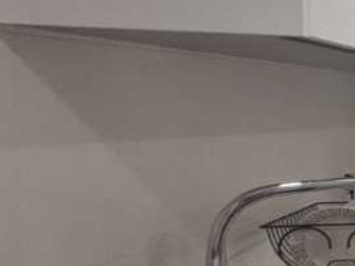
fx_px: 748
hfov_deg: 14.2
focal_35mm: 73
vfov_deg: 20.1
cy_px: 148
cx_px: 899
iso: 125
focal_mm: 1.74
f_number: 2.2
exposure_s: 1/40
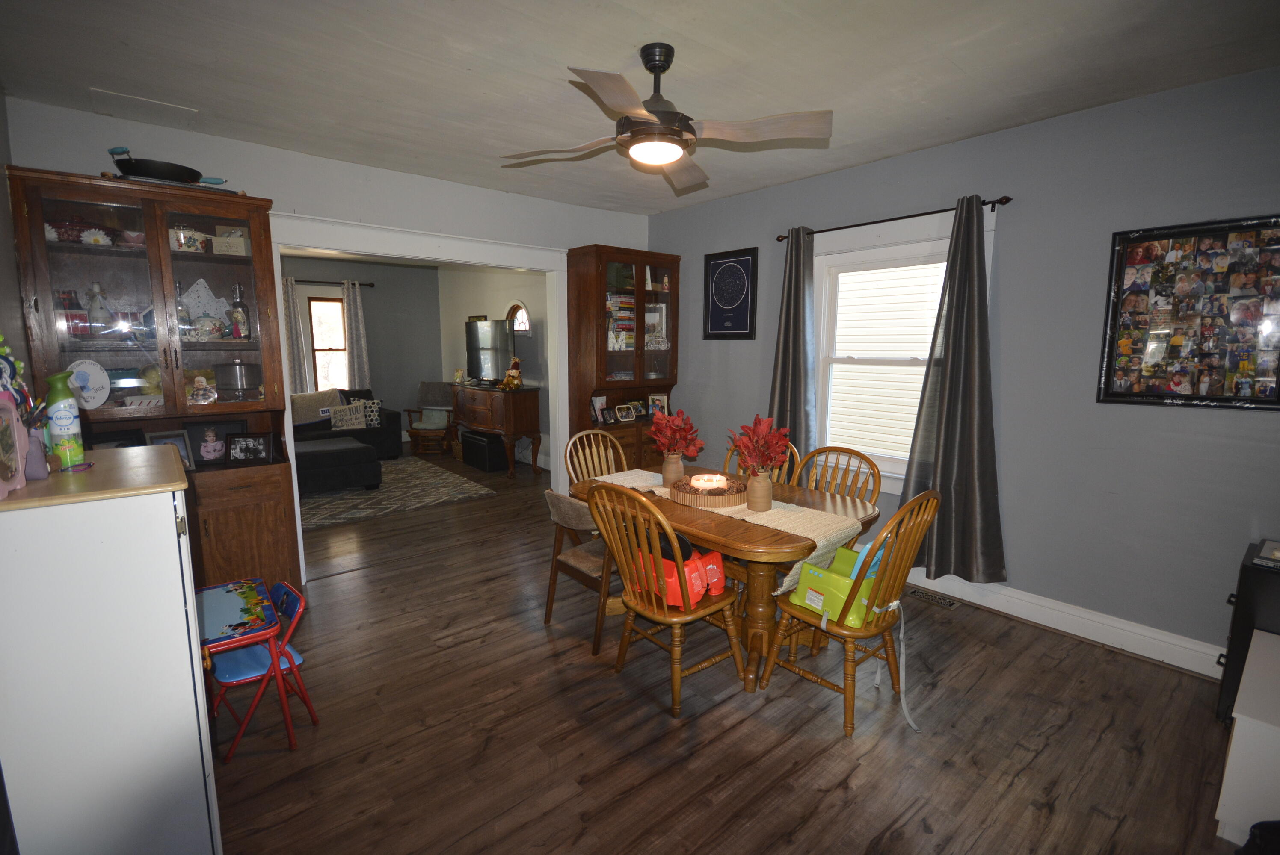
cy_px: 428
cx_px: 640
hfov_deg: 94.9
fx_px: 587
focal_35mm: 16
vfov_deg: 72.2
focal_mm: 11
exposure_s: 1/60
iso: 800
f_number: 4.2
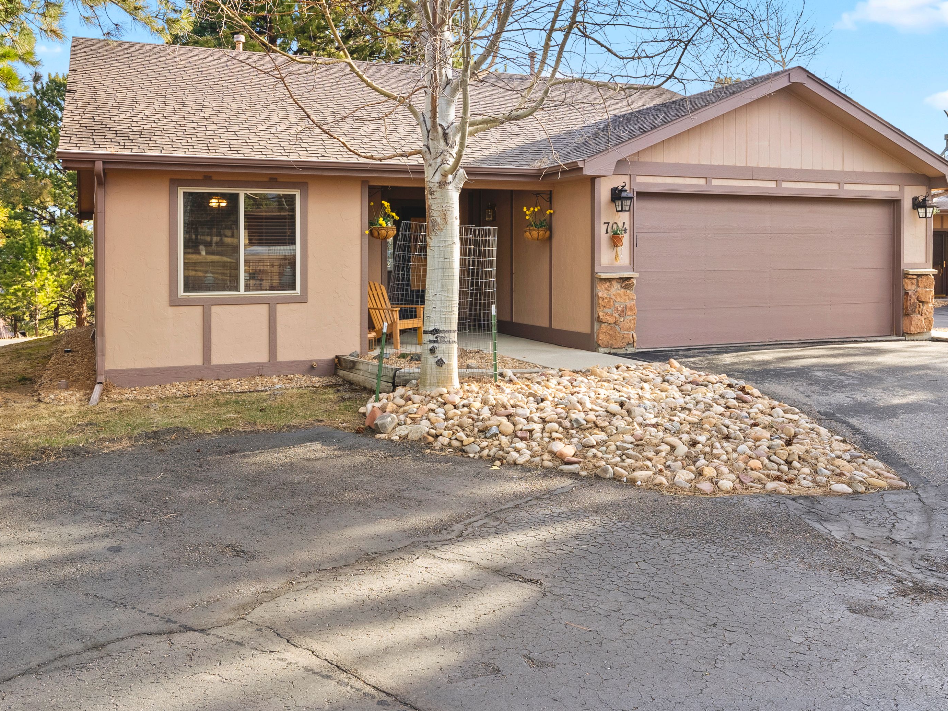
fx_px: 849
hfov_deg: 58.3
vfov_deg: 45.1
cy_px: 269
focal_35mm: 31
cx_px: 439
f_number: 9
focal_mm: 21
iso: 400
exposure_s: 1/40
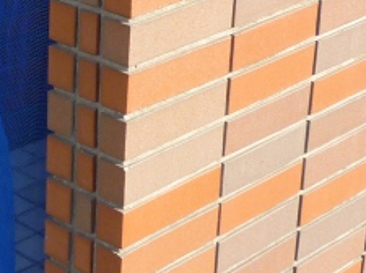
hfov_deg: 16.8
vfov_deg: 12.9
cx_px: -33
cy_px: 42
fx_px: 1203
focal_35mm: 114
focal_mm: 4.5
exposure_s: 1/250
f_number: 4
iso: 125
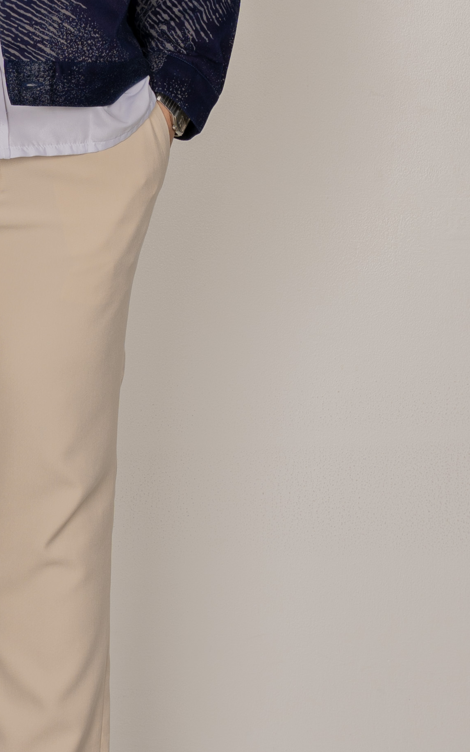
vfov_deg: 14.4
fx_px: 2924
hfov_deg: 9.1
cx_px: -98
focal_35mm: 143
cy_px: -45
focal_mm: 42.8
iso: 125
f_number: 10
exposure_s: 1/160
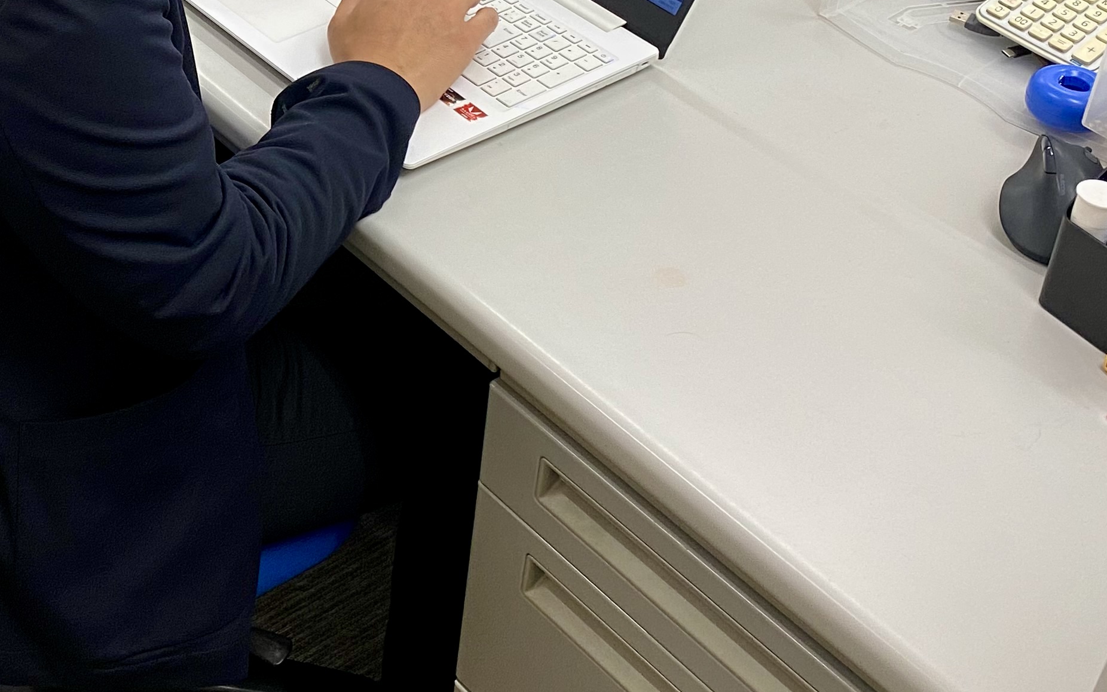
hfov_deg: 32.7
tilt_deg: -33.3
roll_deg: +0.5
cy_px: 11
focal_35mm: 60
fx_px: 1810
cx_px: 163
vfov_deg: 21.0
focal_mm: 4.25
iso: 64
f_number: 1.8
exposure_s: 1/50
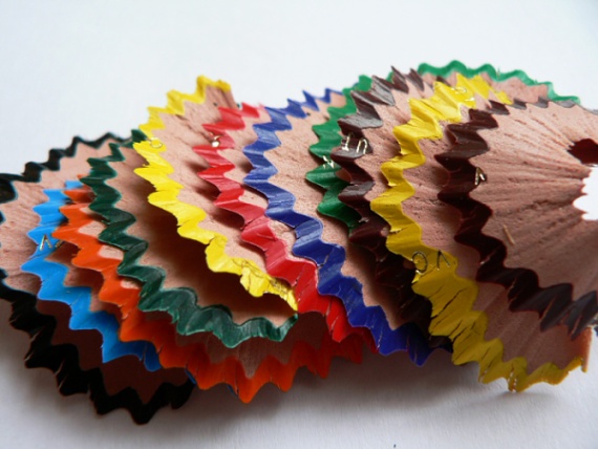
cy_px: 224
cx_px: 299
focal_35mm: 35
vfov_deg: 40.7
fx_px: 605
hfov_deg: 52.6
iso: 64
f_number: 2.8
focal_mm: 6
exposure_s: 1/50
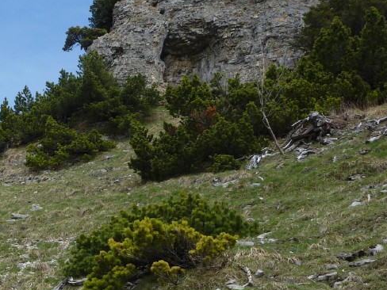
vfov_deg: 17.6
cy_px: 123
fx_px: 939
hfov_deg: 22.4
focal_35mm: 84
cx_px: 0
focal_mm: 6.5
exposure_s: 1/500
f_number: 4
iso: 80
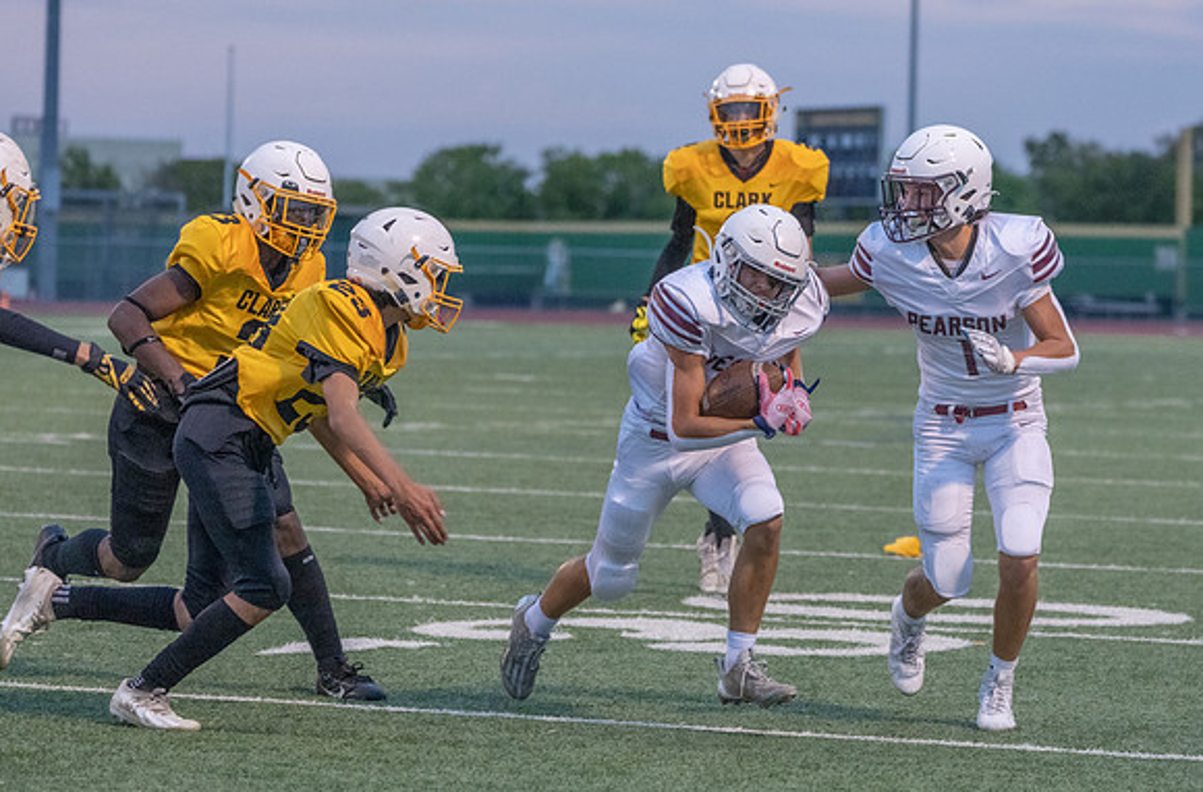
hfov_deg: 10.4
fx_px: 6624
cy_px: 436
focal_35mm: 199
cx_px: 679
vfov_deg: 6.8
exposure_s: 1/1000
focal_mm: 171
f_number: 5.6
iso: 8000
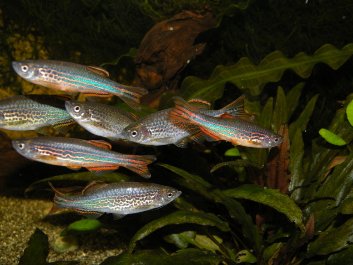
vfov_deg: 41.8
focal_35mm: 34
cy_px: 133
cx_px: 177
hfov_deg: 54.0
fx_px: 347
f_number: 3.2
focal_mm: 5.8
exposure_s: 1/250
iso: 64
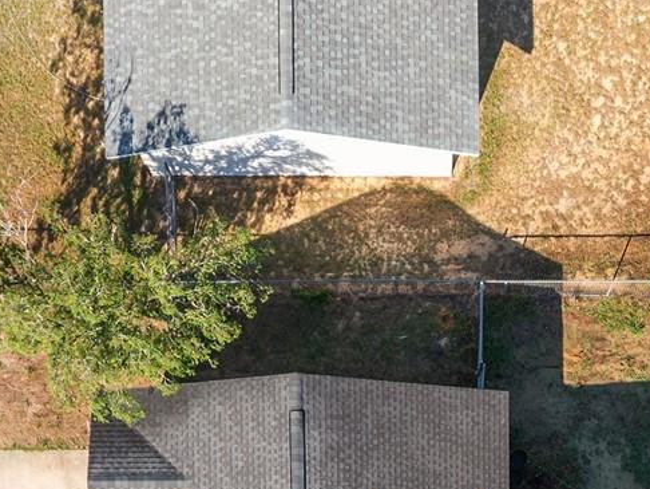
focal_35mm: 79
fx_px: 1484
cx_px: 449
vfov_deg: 16.8
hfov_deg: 24.5
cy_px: 756
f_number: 1.8
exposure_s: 1/1000
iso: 110
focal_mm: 8.67
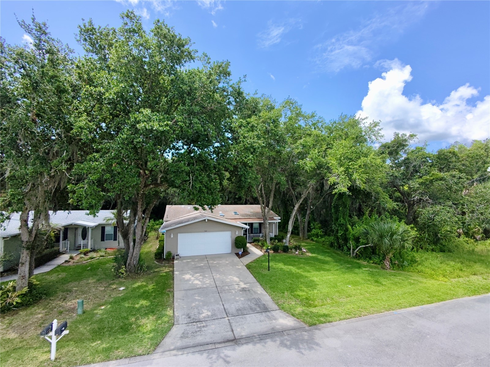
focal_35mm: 16
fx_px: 226
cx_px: 245
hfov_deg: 94.5
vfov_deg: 78.1
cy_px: 184
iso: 100
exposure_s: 1/814
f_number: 2.55
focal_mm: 16
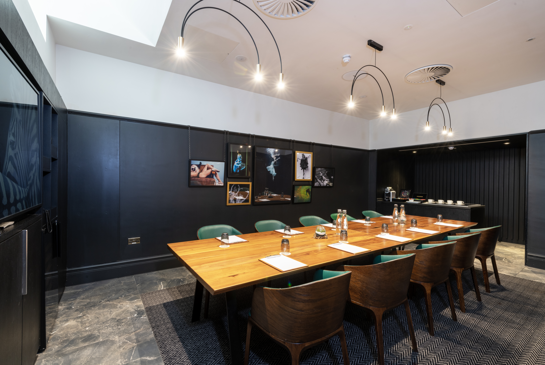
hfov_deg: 96.7
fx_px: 243
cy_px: 182
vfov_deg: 73.9
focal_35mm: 16
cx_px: 272
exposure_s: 4
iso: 100
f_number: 16
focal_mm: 16
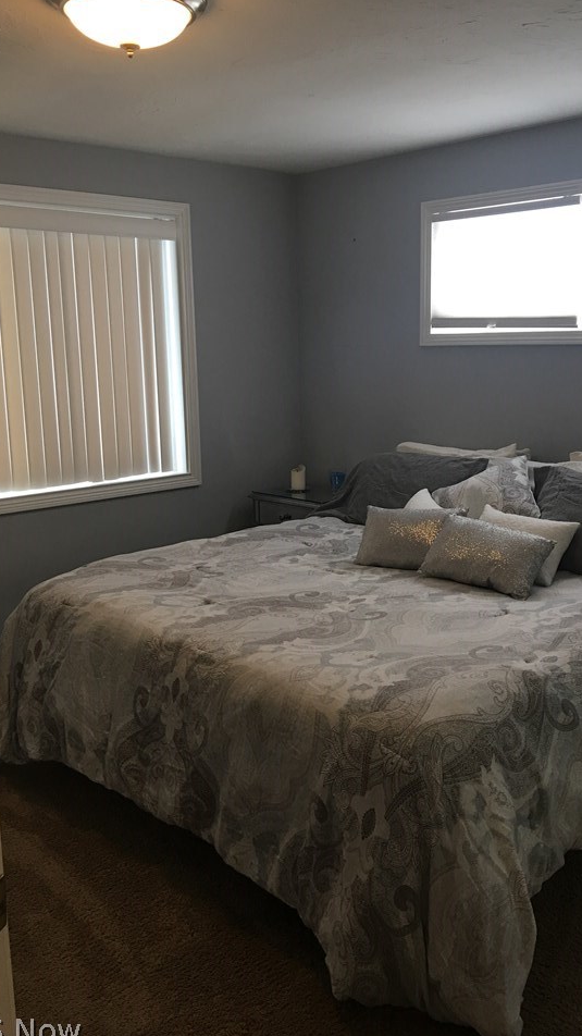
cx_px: 349
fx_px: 933
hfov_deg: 34.5
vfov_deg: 58.0
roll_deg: +0.7
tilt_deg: -9.7
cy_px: 498
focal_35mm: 34
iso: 25
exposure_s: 1/15
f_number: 2.2
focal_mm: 4.15
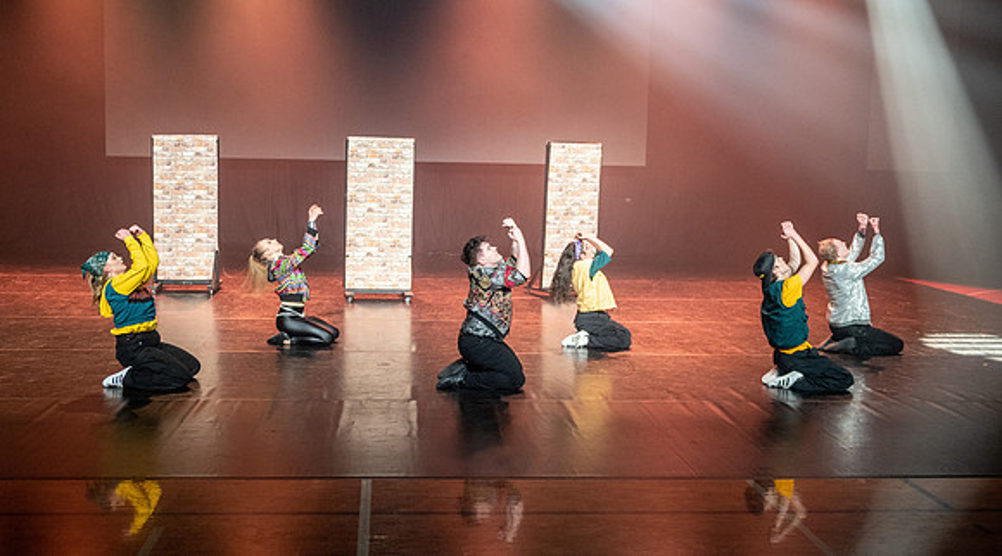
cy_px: 279
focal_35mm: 44
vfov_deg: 26.8
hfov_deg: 46.5
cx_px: 477
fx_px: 1166
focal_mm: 40
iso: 3600
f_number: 2.8
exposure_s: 1/100
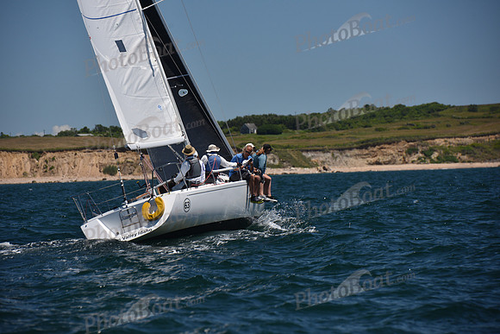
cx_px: 250
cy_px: 167
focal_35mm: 200
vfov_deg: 6.9
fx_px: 2778
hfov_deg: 10.3
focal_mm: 200
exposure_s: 1/800
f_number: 7.1
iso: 250
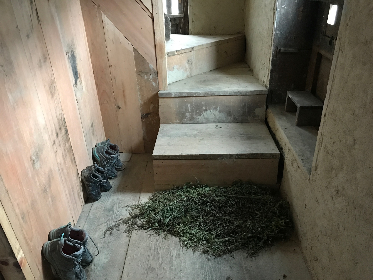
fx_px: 302
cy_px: 140
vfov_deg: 49.7
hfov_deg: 63.4
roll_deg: +2.8
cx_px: 186
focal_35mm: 28
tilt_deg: -27.9
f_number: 1.8
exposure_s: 1/8
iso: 80
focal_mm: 3.99
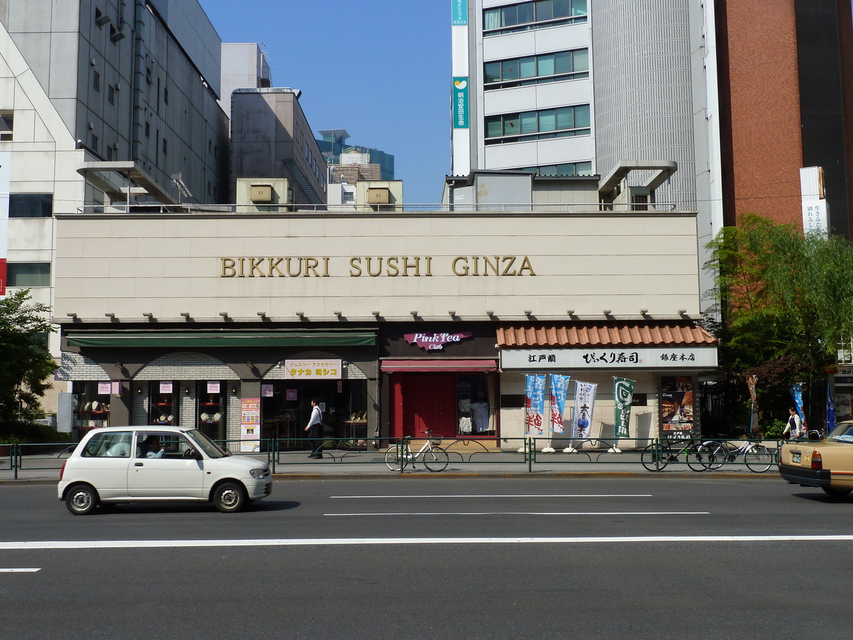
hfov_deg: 50.1
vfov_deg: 38.7
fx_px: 912
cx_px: 426
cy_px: 320
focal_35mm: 37
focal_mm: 6.1
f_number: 5
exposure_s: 1/500
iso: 80
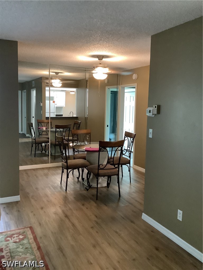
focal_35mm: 31
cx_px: 102
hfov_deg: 45.4
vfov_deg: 58.4
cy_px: 135
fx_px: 242
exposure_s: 1/33
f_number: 2.4
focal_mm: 3.3
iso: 400
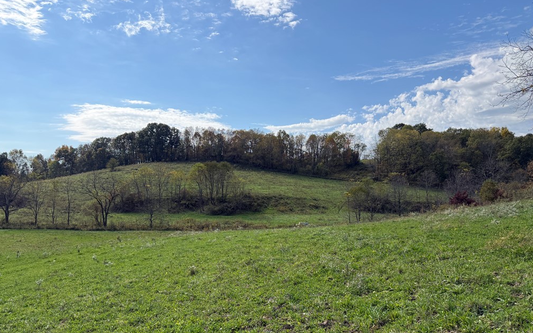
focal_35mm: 26
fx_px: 378
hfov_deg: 70.4
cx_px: 262
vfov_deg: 47.4
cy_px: 190
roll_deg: -1.1
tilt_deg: -0.3
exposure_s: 1/3953
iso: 100
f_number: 1.78
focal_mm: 6.76
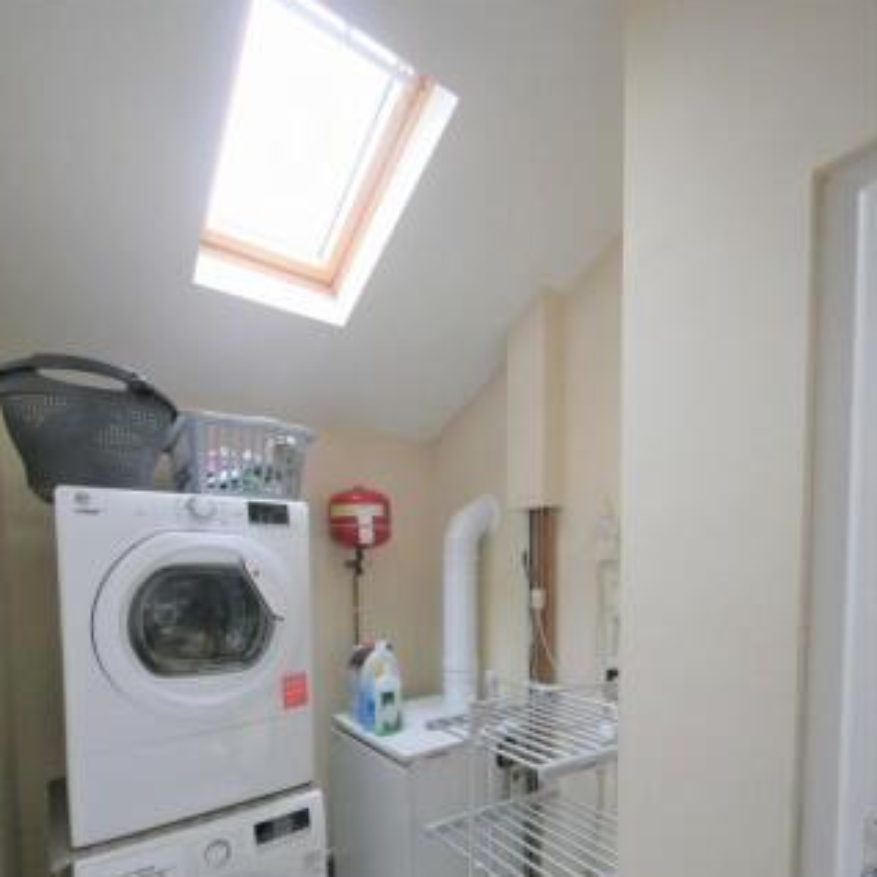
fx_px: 487
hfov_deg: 84.0
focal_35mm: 17
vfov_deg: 81.0
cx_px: 430
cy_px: 589
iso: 3200
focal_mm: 7
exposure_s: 1/125
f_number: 4
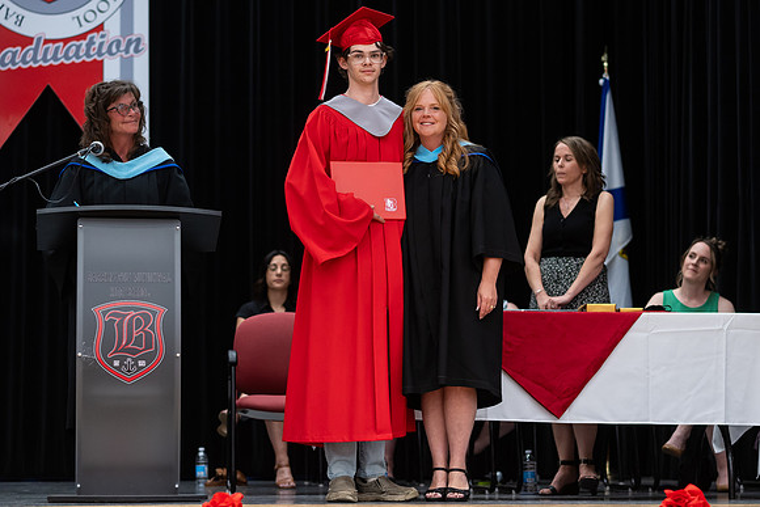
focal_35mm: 108
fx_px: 2286
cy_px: 274
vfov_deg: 12.7
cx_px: 380
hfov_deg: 18.9
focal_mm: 85
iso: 1000
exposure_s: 1/200
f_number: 2.8
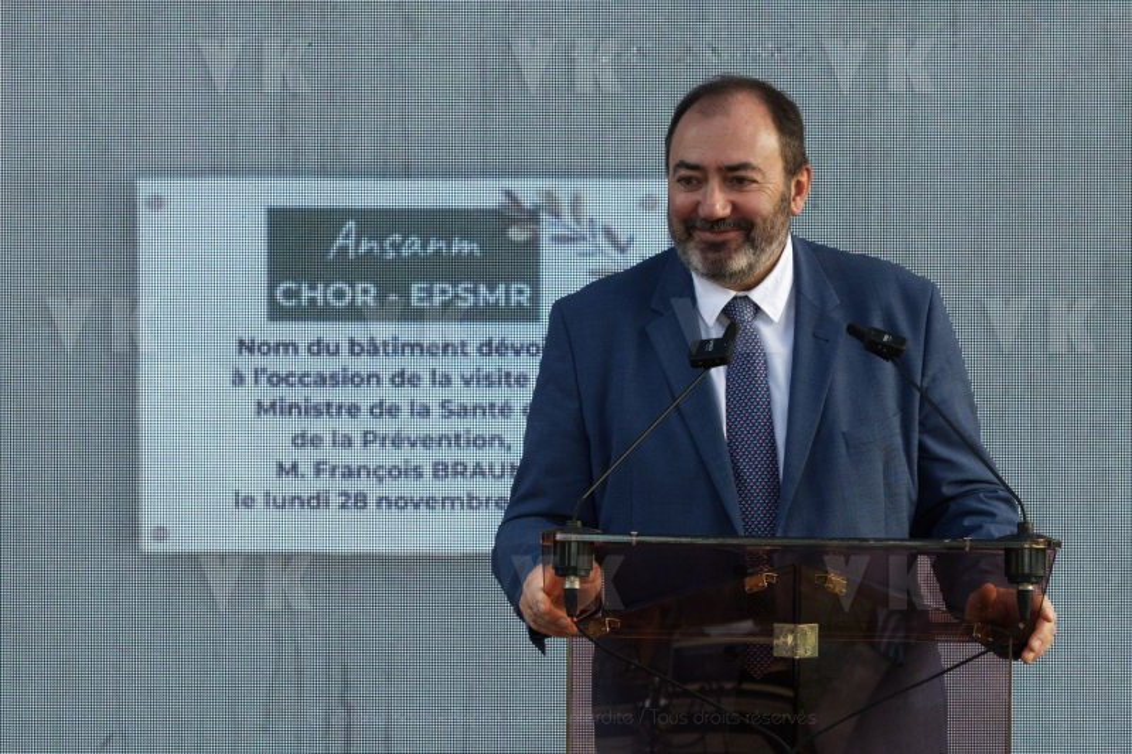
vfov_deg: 9.7
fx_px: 4464
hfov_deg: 14.5
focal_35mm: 142
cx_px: 566
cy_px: 377
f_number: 8
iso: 500
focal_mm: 95
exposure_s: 1/200
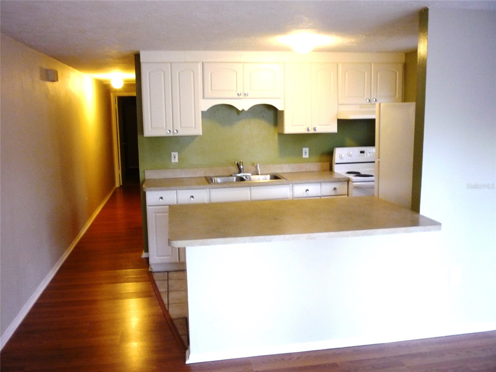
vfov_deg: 44.2
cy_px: 186
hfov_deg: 56.8
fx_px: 459
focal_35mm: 32
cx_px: 248
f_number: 3.3
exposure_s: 1/10
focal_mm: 5.2
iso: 400
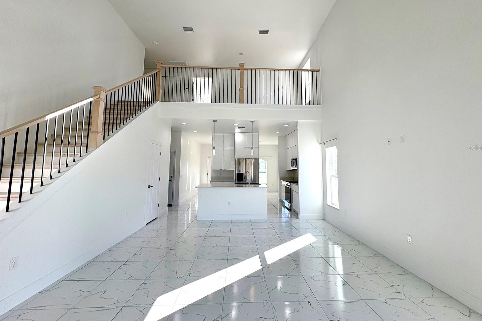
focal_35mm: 15
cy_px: 147
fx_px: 201
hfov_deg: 100.4
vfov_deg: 77.2
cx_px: 248
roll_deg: -0.8
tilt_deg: +6.5
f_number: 2.2
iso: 40
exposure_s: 1/216
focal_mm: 2.22
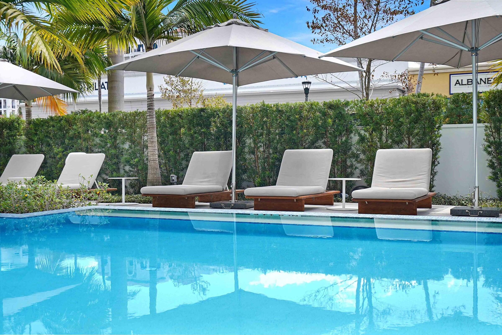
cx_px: 251
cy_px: 168
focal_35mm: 46
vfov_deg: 29.3
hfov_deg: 42.7
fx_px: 641
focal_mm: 31
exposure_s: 1/200
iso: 80
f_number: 5
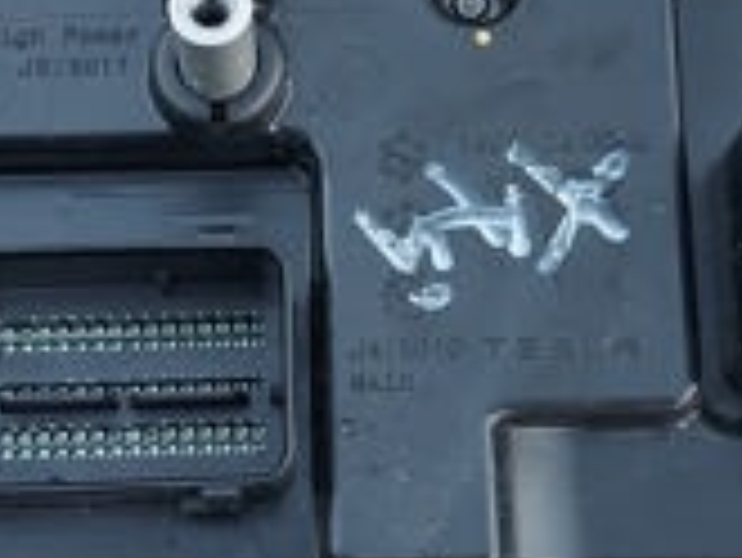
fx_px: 1995
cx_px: 342
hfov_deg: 21.1
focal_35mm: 93
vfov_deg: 15.8
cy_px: 122
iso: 640
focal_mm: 5.23
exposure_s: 1/24
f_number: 1.8
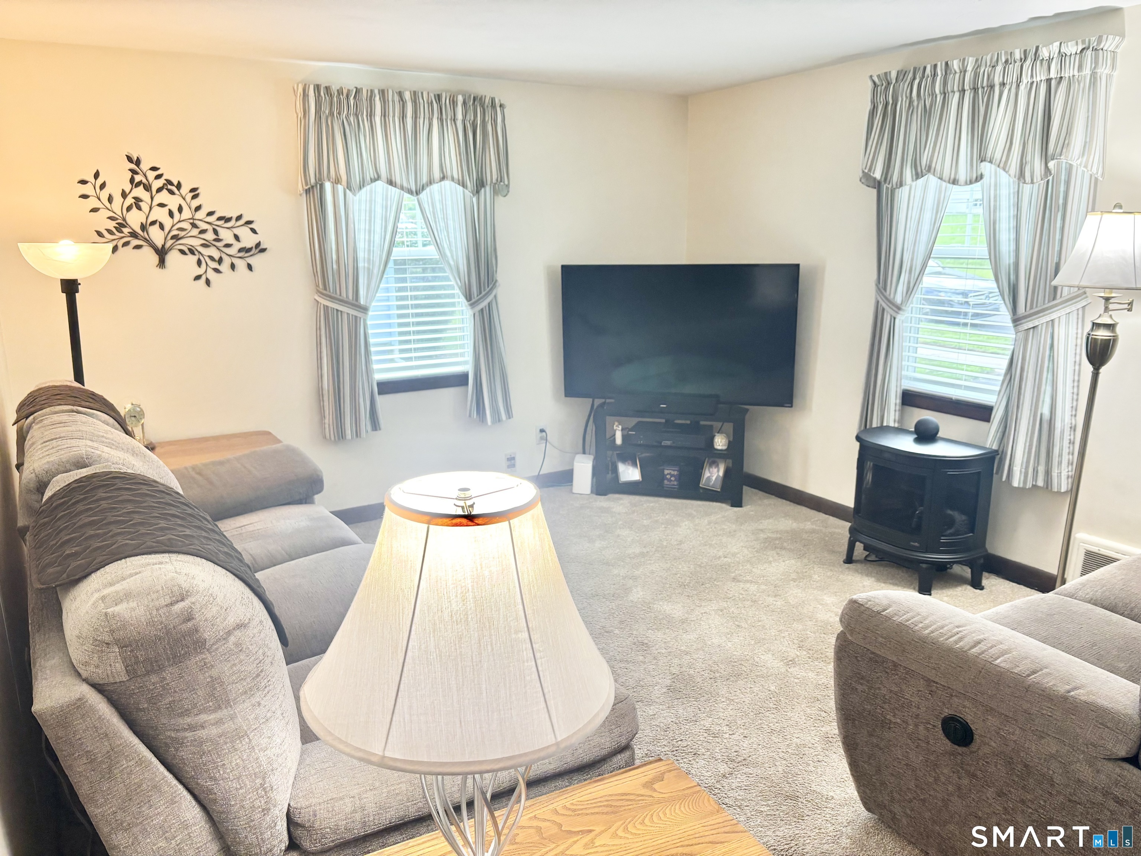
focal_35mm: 26
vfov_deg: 53.1
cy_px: 428
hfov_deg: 67.3
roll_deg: -0.4
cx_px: 570
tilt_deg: -13.1
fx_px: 857
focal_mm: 5.96
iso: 100
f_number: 1.6
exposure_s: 1/120
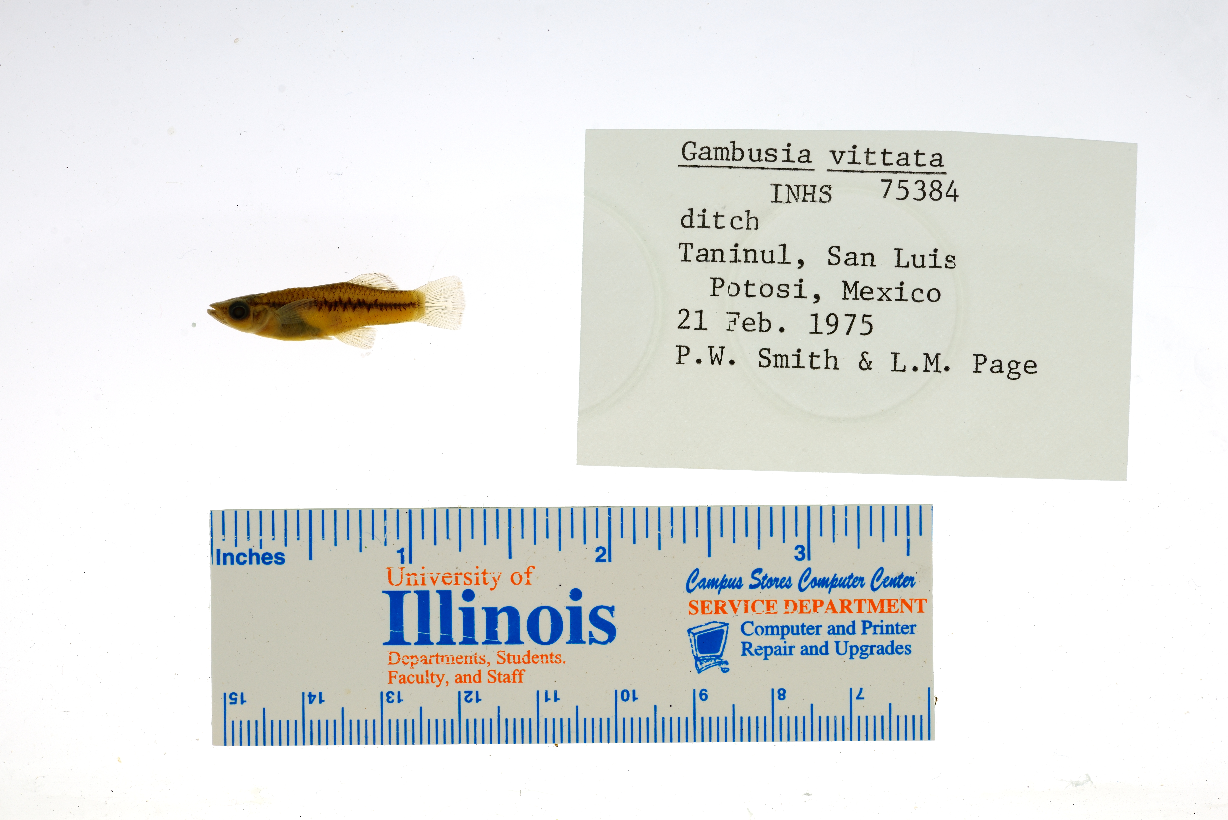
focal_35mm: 60
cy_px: 410
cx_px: 614
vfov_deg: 22.6
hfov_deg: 33.4
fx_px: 2047
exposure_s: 1/200
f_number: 10
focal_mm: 60
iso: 100
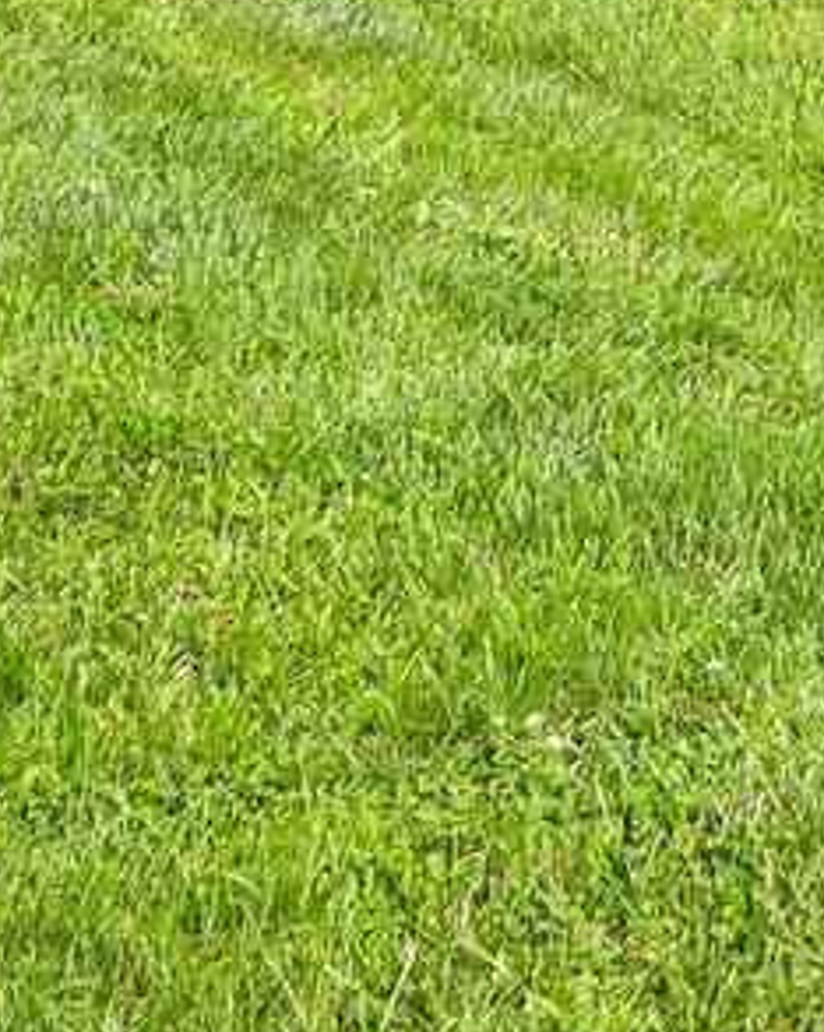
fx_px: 3204
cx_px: 1585
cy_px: -1199
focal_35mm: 105
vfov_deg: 14.3
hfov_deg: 13.0
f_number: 8
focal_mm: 16
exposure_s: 1/160
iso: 100
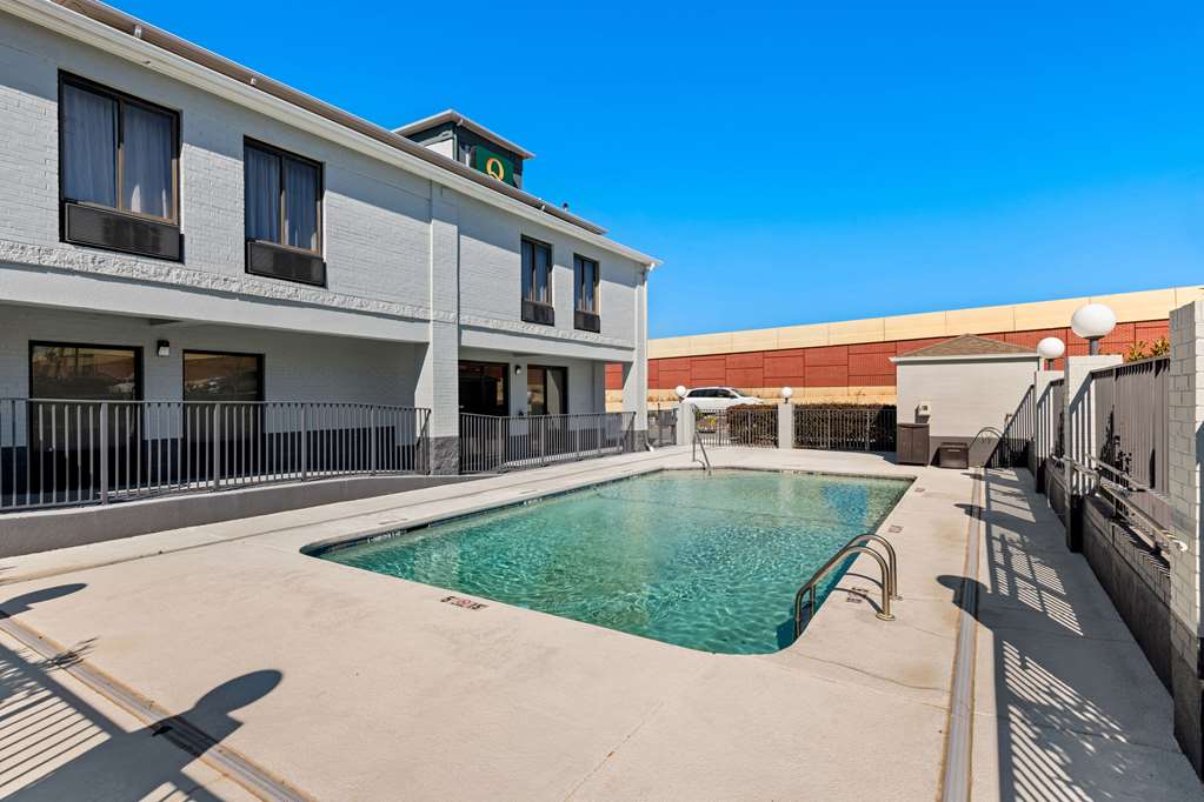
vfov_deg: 67.4
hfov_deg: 90.0
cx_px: 602
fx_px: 602
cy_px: 401
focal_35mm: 18
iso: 64
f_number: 11
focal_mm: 18
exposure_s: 1/100
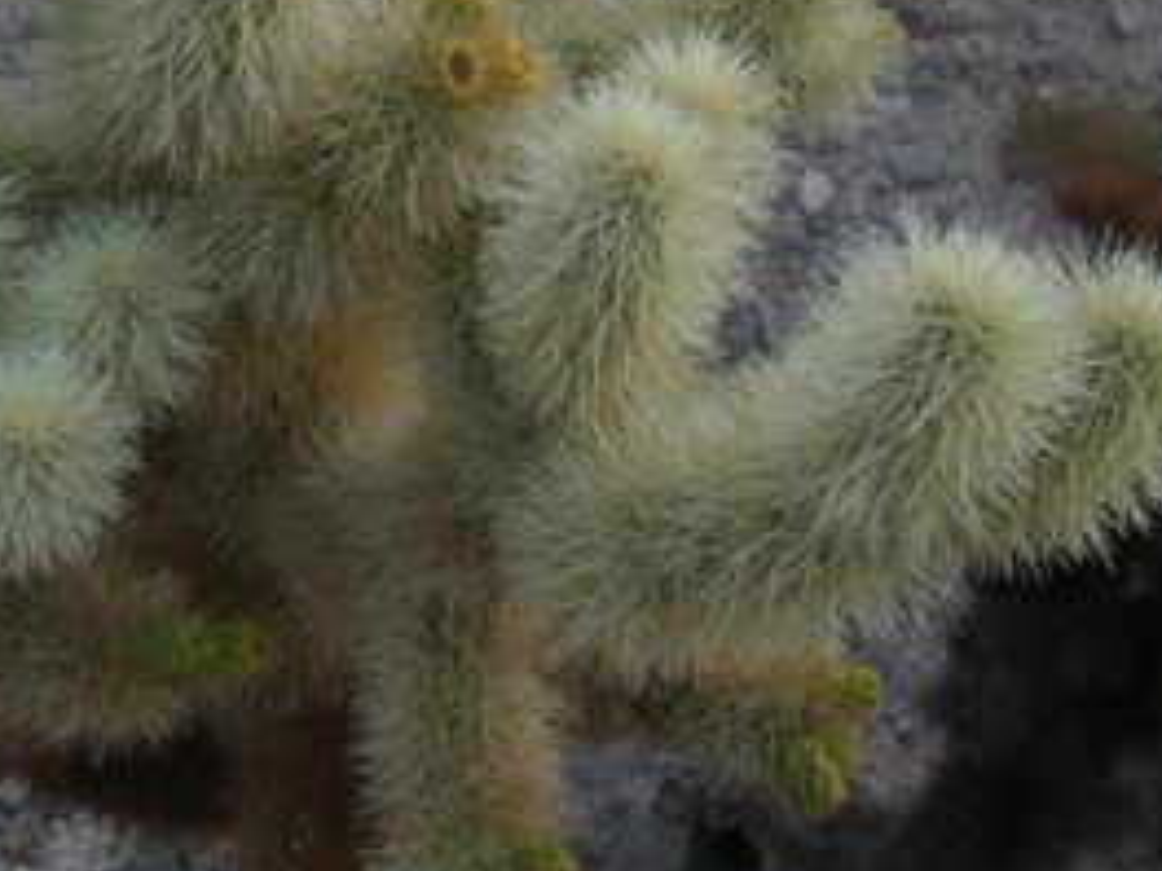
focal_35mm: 69
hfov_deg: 28.1
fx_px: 2316
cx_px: 453
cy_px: 163
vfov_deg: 21.0
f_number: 2.7
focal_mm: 6.2
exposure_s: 1/8
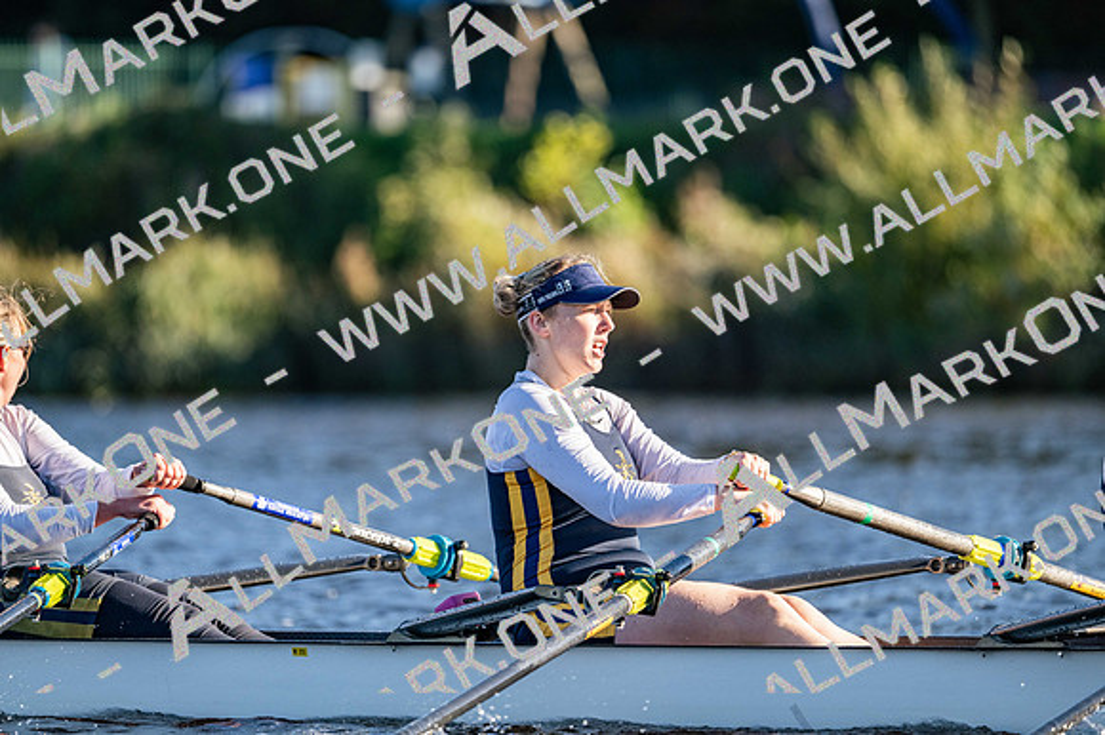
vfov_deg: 3.4
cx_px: 552
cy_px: 368
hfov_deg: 5.2
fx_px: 12273
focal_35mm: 400
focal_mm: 400
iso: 640
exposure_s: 1/2500
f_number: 4.5
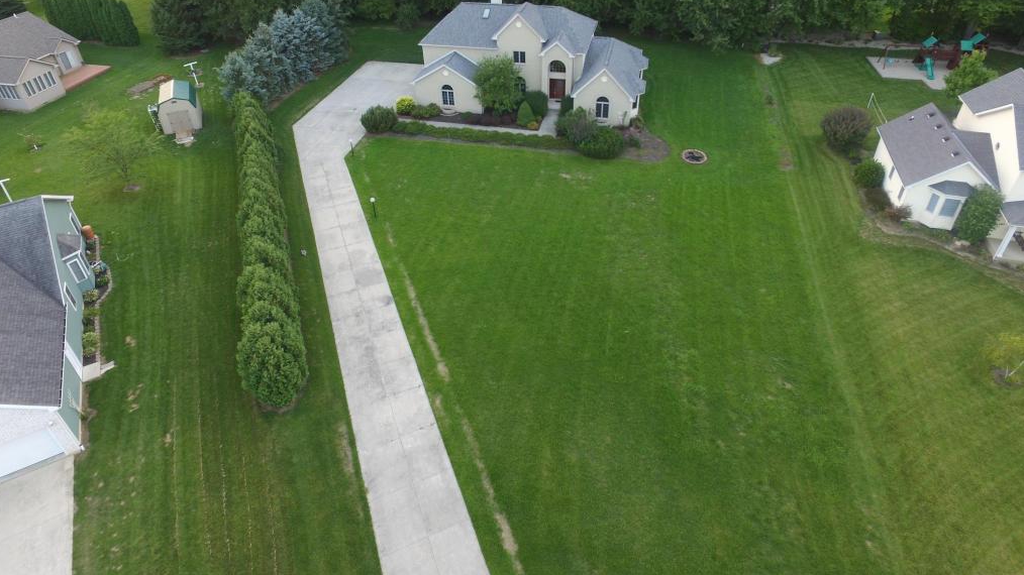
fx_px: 597
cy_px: 189
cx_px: 510
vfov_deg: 50.5
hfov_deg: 81.2
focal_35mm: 22
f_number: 2.8
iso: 152
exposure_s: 1/25
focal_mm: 3.61
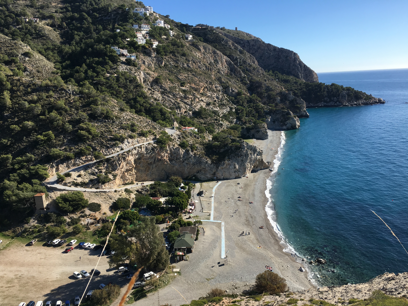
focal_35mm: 29
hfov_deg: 61.7
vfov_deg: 48.2
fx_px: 342
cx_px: 204
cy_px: 153
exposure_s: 1/1326
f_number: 2.2
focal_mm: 4.15
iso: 25
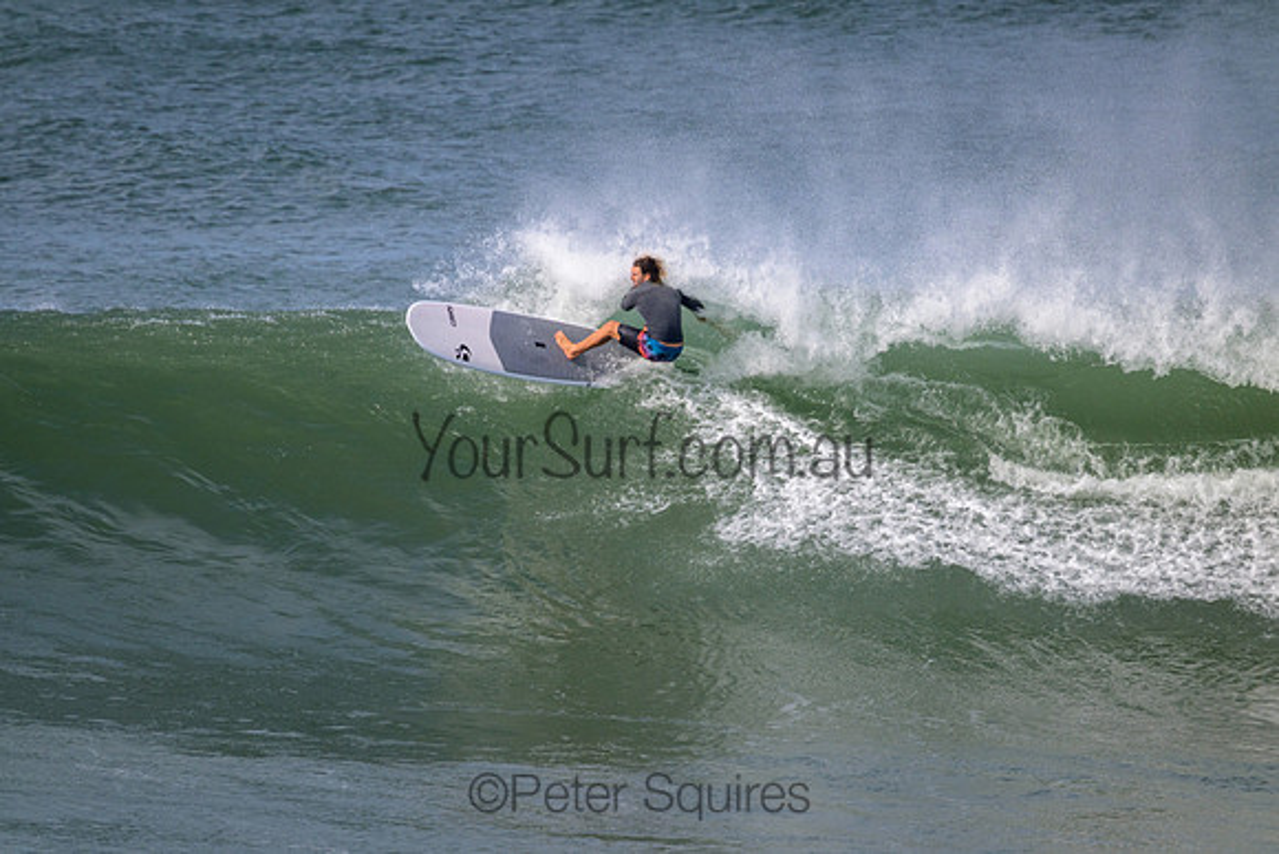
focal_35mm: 800
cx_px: 640
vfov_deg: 1.7
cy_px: 427
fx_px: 28428
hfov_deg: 2.6
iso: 900
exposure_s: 1/2000
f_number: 11
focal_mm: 800
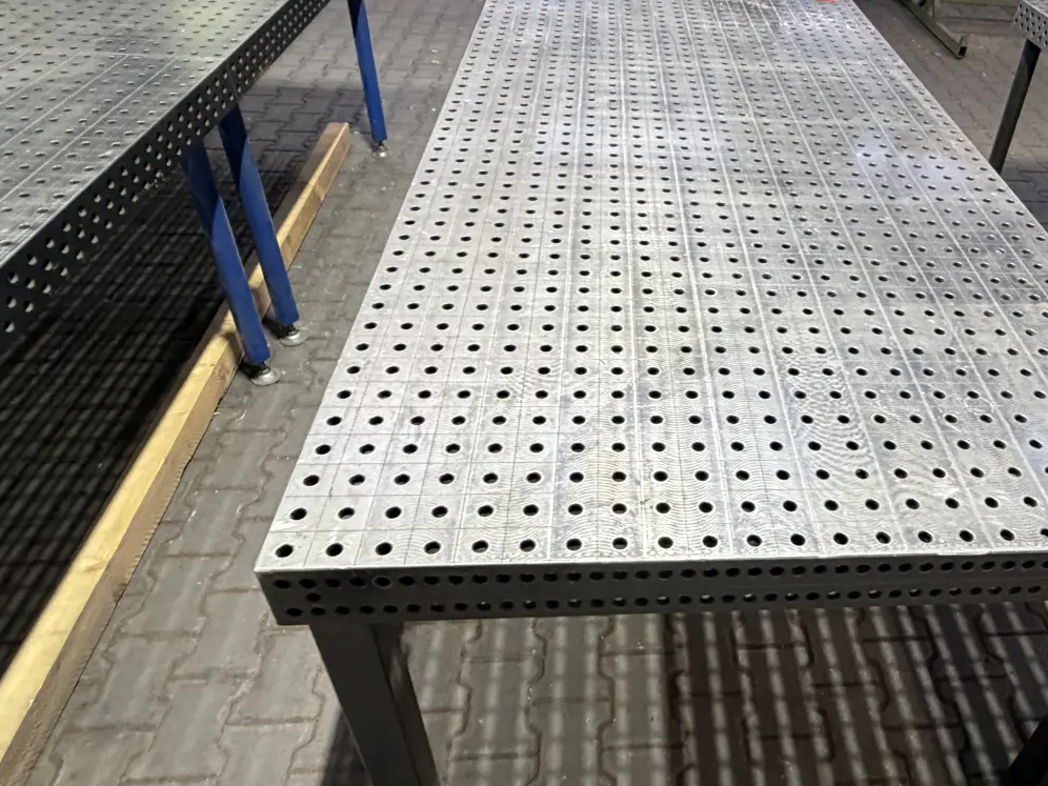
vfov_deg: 51.3
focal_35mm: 27
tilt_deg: -37.5
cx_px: 708
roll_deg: -2.4
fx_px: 817
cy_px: 371
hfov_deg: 63.5
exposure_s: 1/50
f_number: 2.2
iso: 250
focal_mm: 2.22
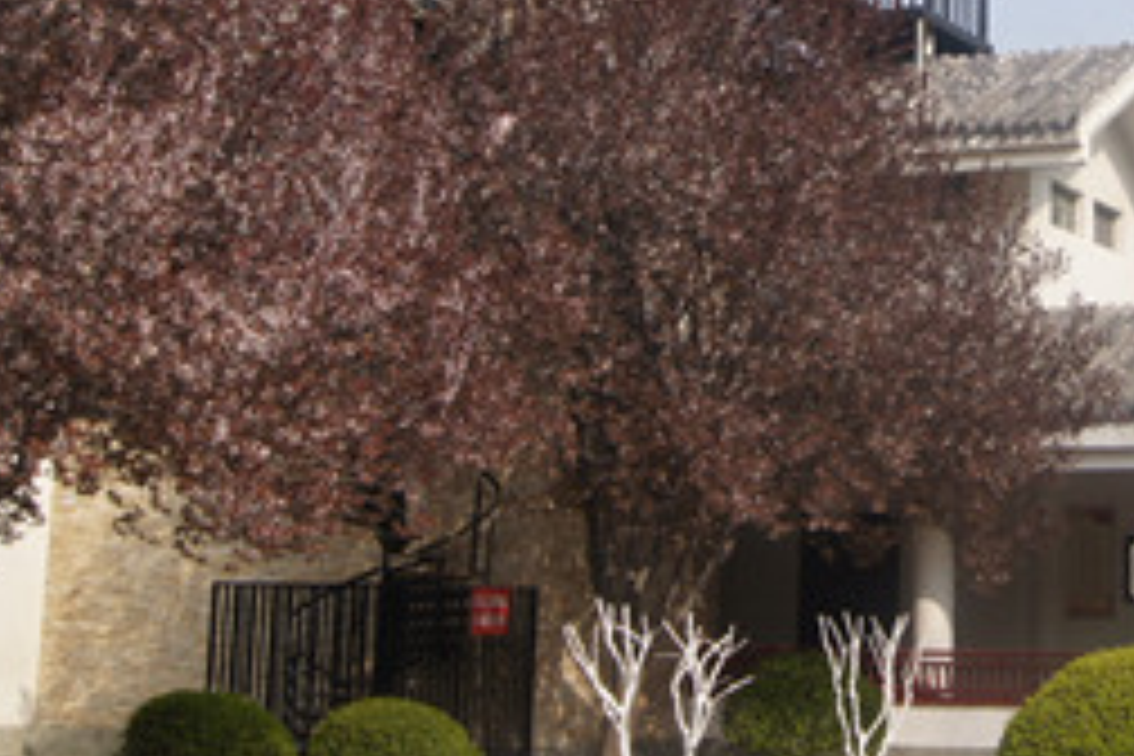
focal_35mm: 75
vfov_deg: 17.7
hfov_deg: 26.3
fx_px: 2362
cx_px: 968
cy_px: -22
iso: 200
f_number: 10
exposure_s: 1/320
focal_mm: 18
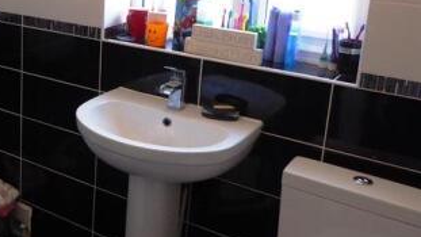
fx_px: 547
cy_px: 51
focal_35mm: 49
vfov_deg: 24.1
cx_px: 28
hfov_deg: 38.6
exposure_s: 1/50
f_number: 3.3
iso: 400
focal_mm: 4.3
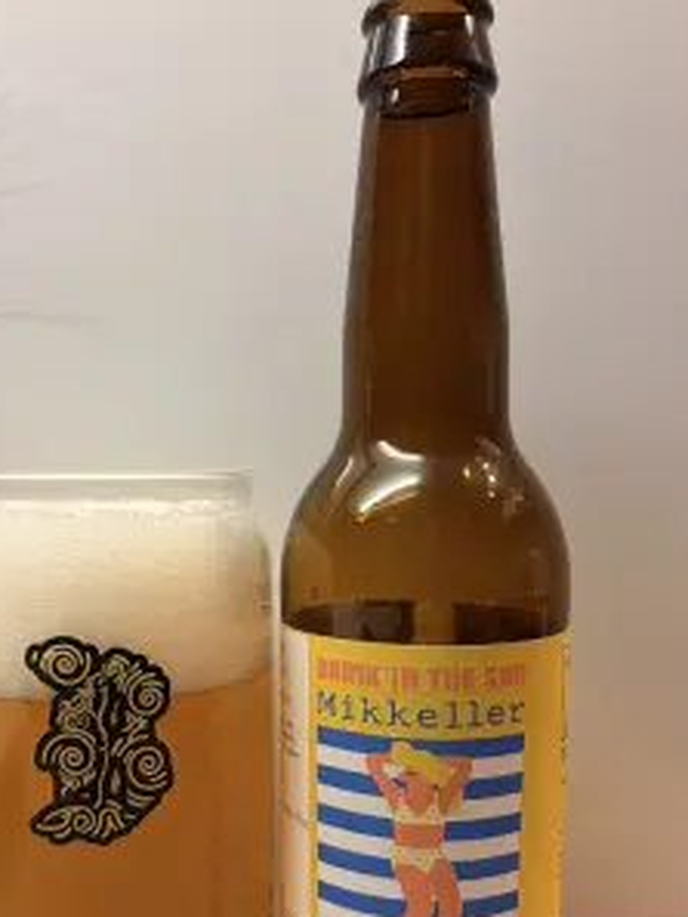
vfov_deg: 52.2
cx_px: 247
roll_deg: +0.2
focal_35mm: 35
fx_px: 927
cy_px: 562
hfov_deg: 40.4
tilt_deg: -4.7
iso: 80
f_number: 1.6
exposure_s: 1/50
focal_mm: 5.96
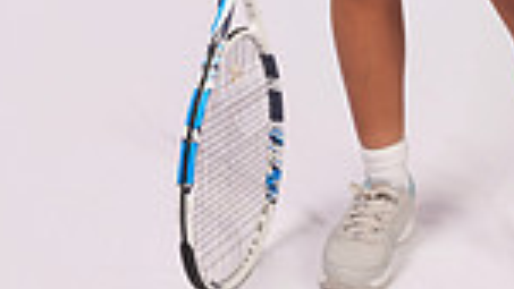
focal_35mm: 109
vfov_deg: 9.9
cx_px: 419
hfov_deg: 19.4
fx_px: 1486
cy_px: -384
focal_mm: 35
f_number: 5.6
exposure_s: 1/125
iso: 160
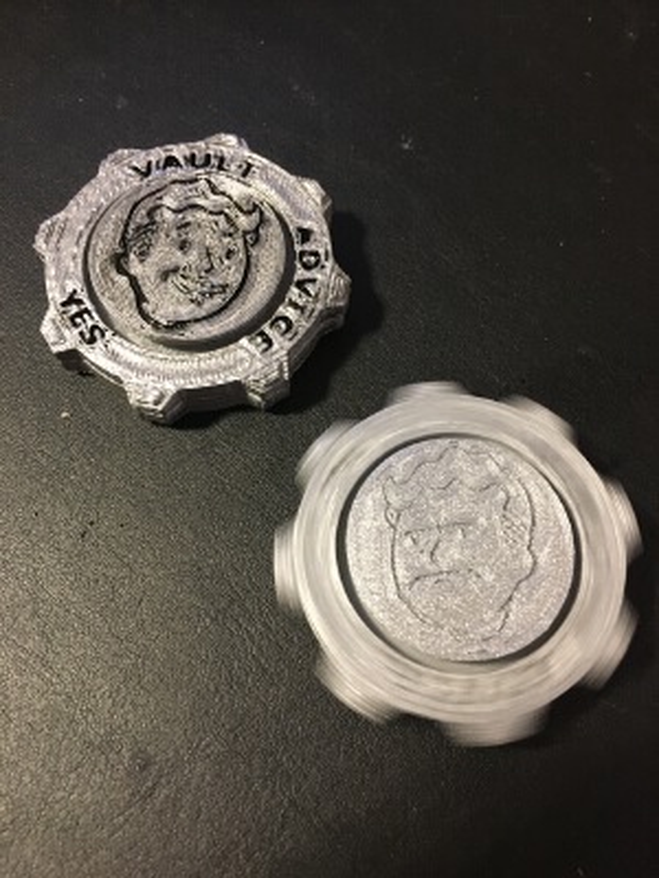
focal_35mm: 29
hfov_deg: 48.2
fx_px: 736
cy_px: 439
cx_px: 330
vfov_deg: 61.7
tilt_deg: -68.9
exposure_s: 1/17
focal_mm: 4.15
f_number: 2.2
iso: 200
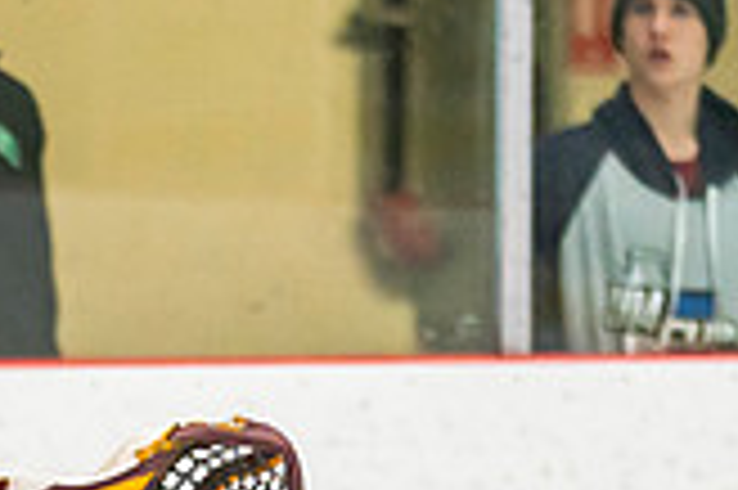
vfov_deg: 1.7
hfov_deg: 2.6
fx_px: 16342
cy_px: 952
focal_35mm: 798
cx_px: 250
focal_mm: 135
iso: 1600
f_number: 2.8
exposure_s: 1/640
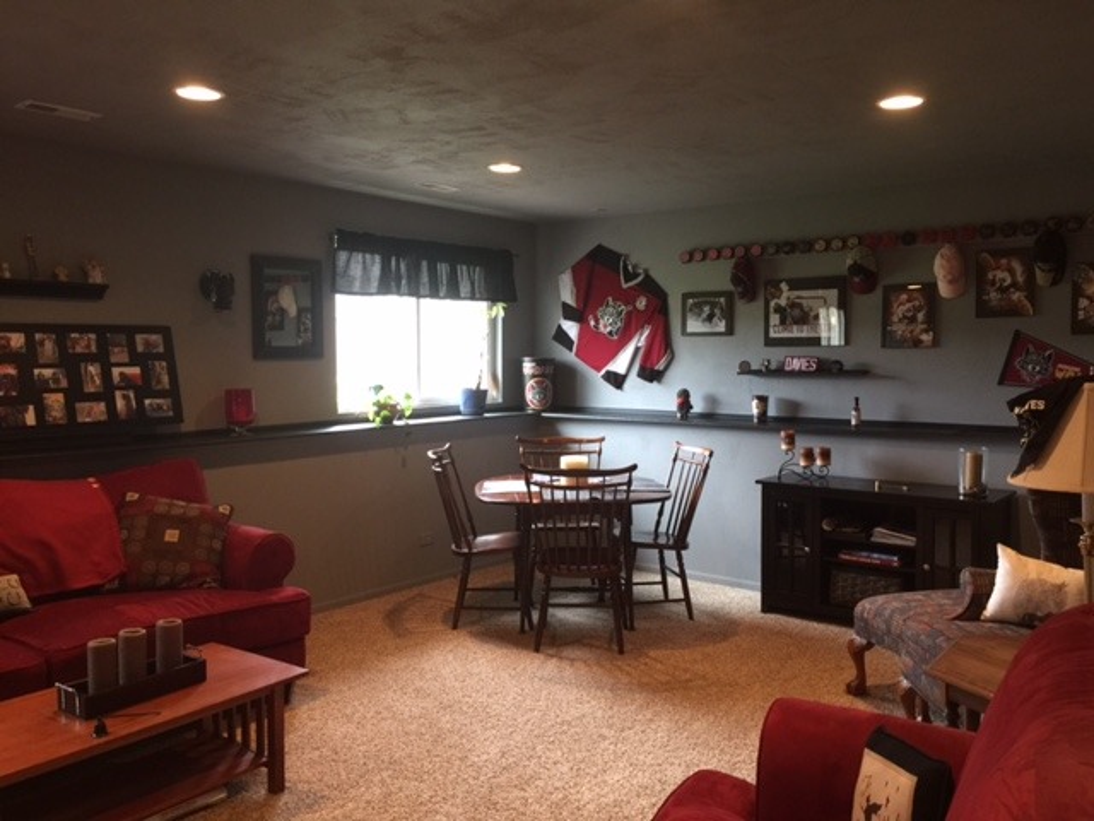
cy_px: 410
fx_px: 917
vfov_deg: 48.2
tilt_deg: -2.6
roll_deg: -0.5
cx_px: 547
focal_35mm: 29
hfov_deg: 61.7
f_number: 2.2
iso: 64
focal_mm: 4.15
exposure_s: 1/15
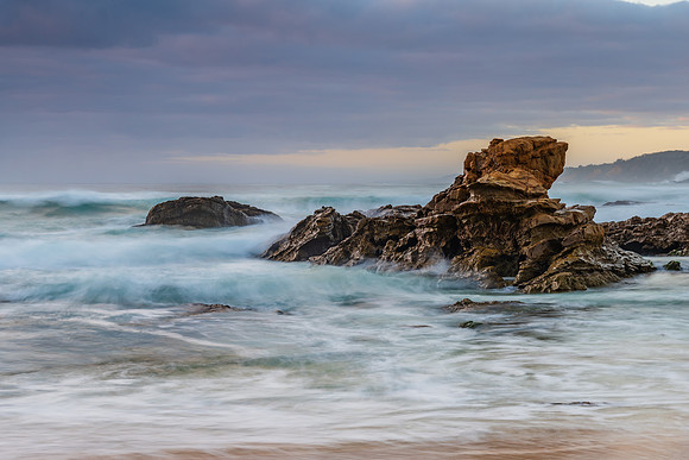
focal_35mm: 69
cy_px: 230
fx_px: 1313
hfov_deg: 29.4
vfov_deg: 19.9
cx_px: 344
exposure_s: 1.6
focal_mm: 66
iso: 64
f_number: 8
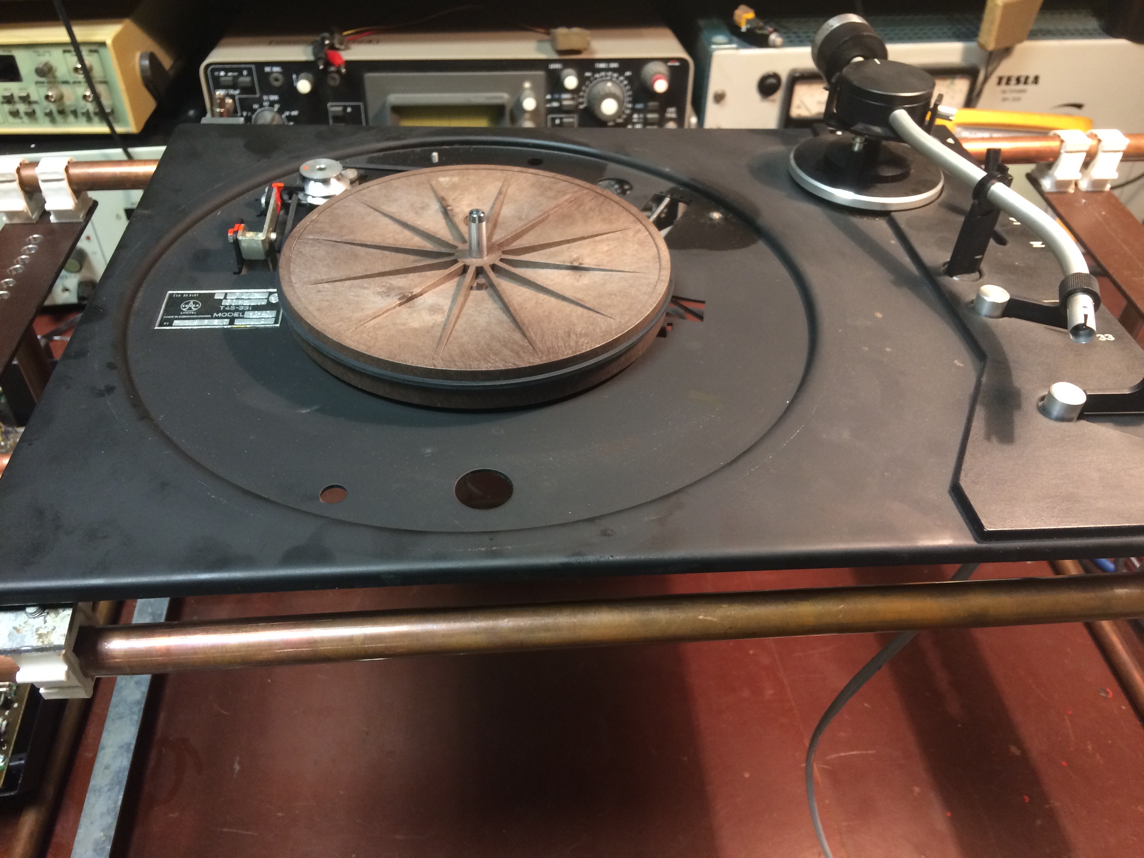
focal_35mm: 29
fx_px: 958
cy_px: 429
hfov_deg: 61.7
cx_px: 572
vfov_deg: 48.2
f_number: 2.2
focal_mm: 4.15
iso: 160
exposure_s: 1/33
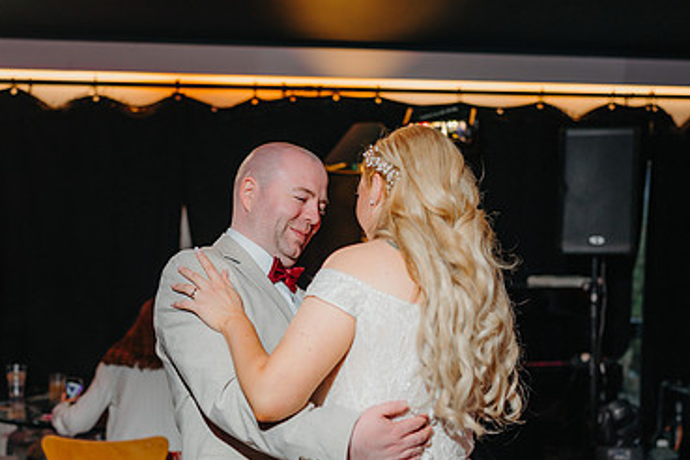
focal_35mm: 55
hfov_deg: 36.0
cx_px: 260
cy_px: 309
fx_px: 1054
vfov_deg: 24.5
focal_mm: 35
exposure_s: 1/200
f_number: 1.8
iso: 100
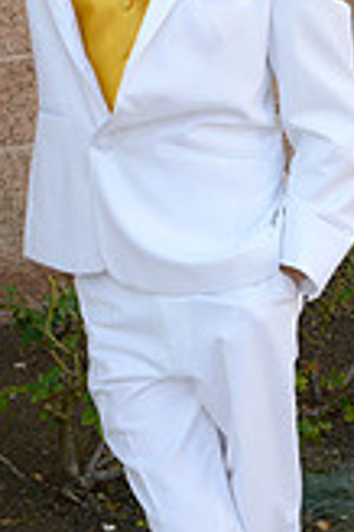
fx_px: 1700
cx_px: 115
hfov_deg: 11.9
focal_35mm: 115
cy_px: 227
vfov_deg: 17.8
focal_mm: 42
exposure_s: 1/160
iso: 200
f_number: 7.1
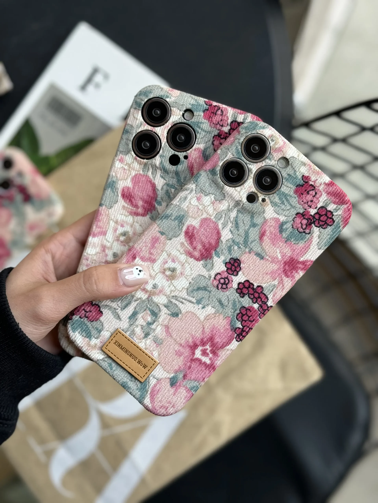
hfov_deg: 30.3
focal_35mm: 48
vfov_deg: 39.7
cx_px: 189
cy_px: 252
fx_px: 699
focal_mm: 6.86
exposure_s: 1/256
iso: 64
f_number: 1.78
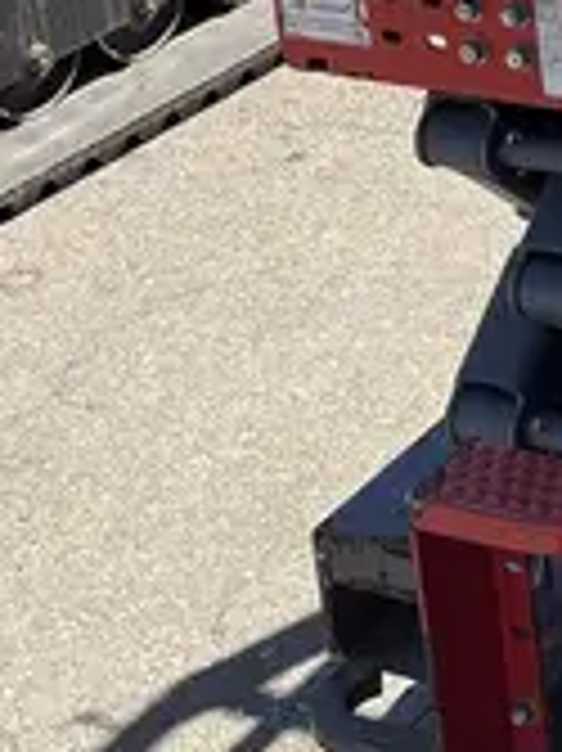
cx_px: 962
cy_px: -263
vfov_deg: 16.2
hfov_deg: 12.1
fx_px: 2471
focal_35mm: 114
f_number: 1.6
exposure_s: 1/2513
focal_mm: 5.96
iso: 50
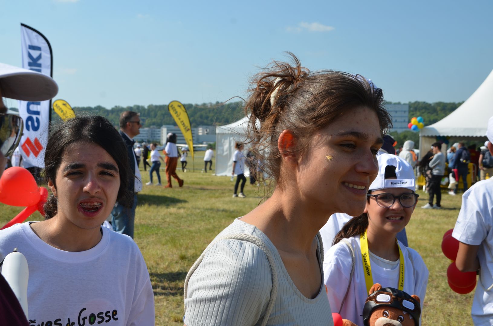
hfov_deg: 43.7
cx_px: 246
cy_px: 163
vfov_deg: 29.7
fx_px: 615
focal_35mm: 45
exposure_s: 1/250
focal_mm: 30
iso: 100
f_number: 8
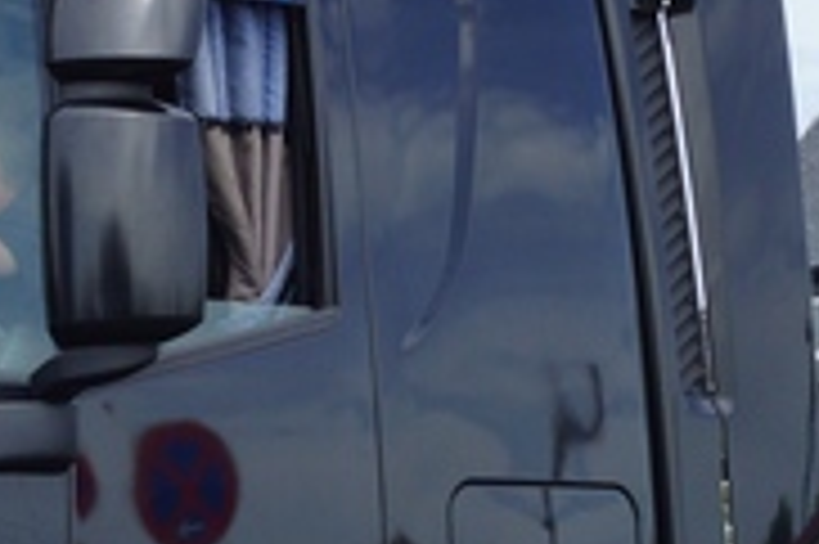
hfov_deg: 14.1
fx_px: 3296
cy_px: 528
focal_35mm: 145
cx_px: 261
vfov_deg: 9.4
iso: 100
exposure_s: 1/100
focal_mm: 22
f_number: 13
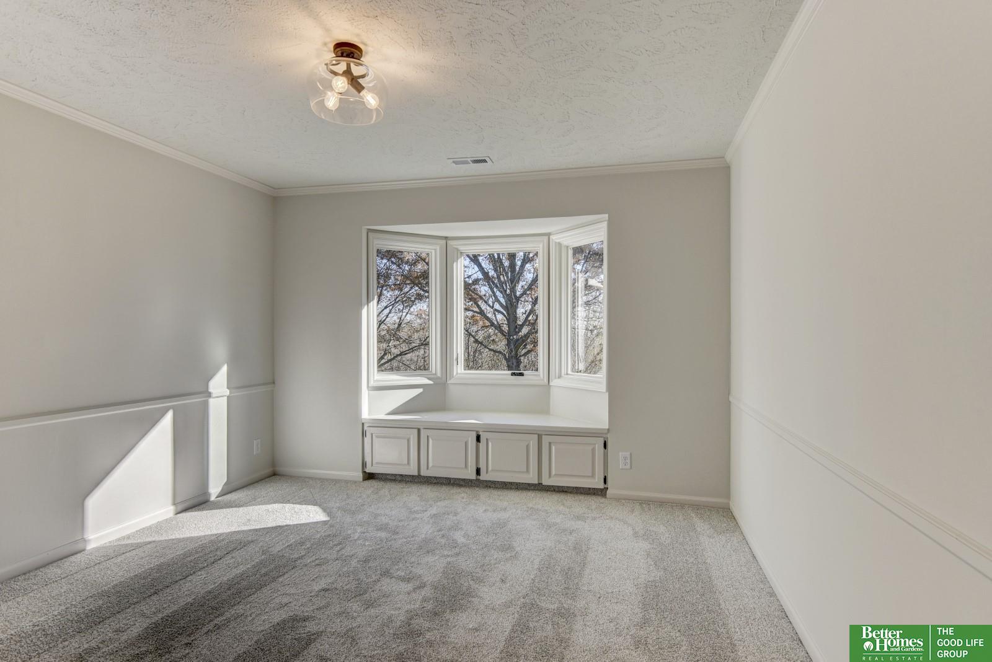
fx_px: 524
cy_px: 331
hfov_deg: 86.9
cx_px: 496
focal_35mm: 19
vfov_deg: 64.6
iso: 400
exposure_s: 1/320
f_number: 8
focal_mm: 19
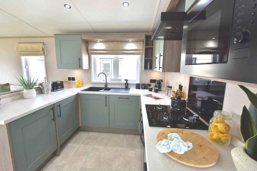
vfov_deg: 77.3
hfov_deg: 100.4
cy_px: 86
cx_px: 128
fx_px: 107
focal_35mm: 15
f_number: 5.6
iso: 200
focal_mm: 10
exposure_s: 1/50
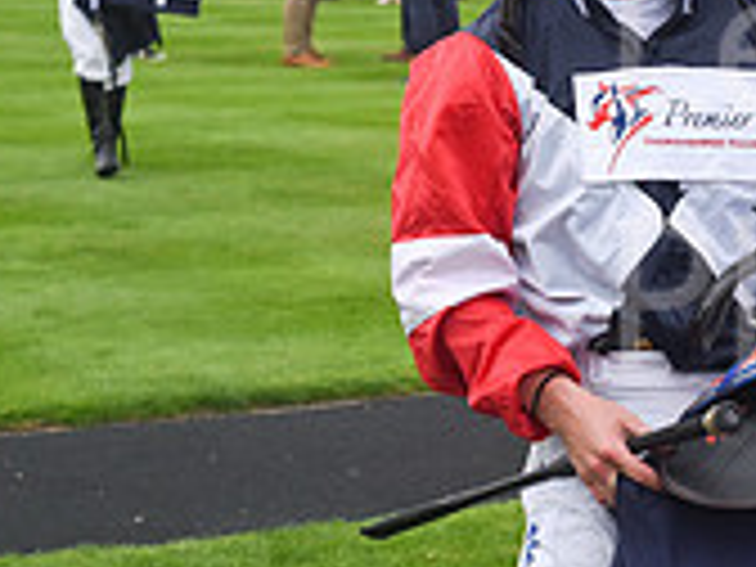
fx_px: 3625
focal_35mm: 166
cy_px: 83
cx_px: 1202
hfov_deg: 11.3
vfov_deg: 8.9
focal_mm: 50
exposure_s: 1/1600
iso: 800
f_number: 5.6
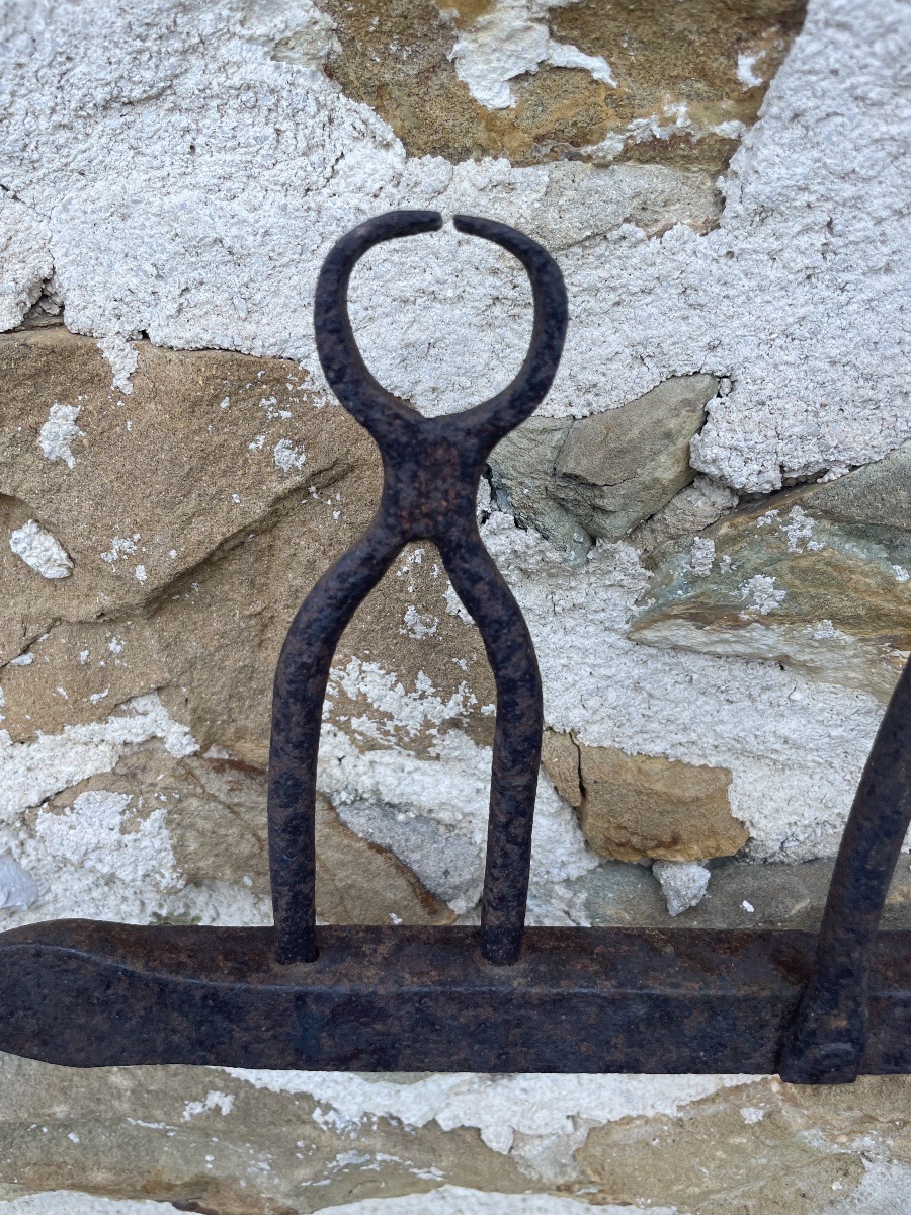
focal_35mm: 26
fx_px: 912
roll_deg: +3.0
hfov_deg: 53.1
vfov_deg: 67.3
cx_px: 456
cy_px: 608
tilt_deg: -28.3
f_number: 1.6
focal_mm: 4.2
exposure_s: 1/578
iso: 32
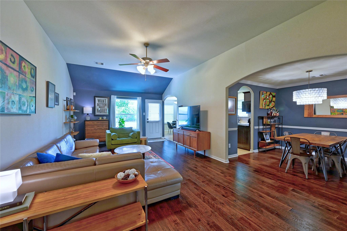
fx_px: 135
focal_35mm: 14
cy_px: 116
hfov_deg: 104.3
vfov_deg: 81.1
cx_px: 174
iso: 400
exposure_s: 1/4
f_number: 8
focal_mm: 14
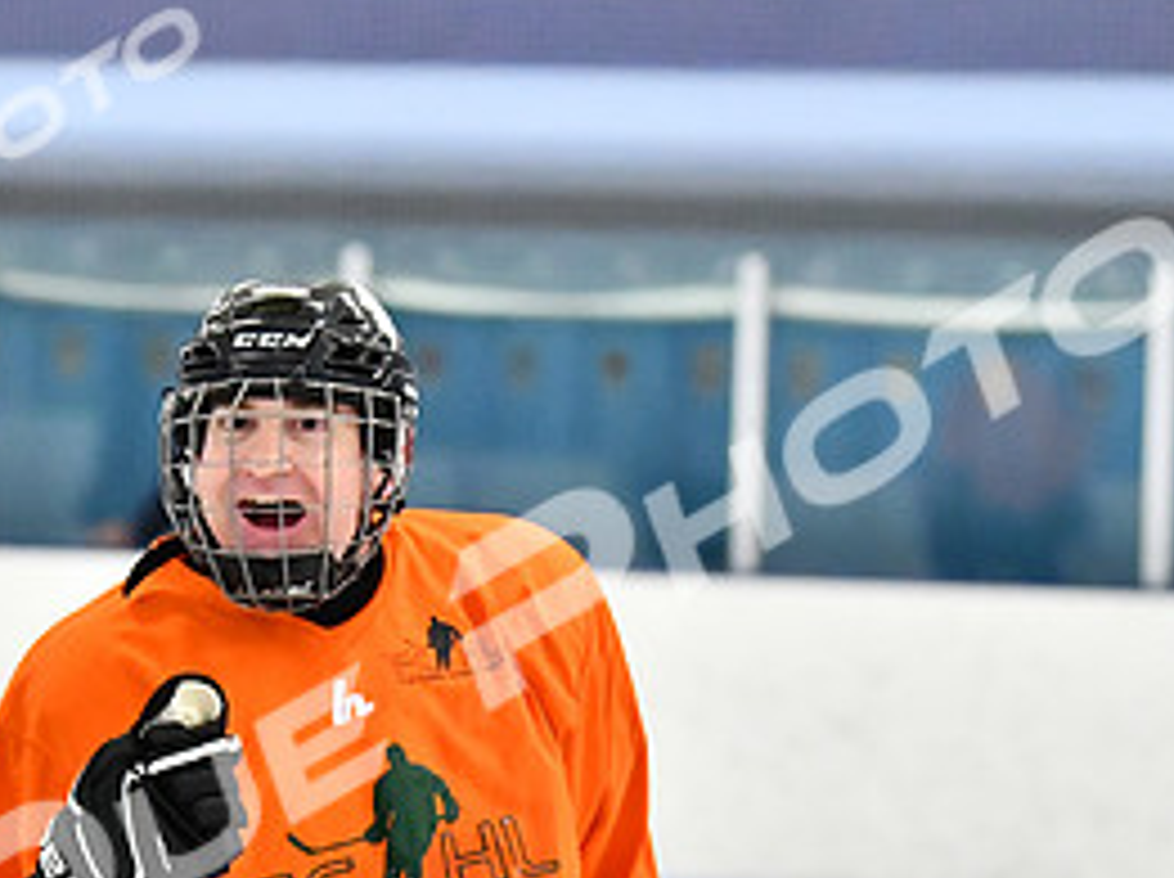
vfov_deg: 4.9
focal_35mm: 305
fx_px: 10332
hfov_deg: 6.5
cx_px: 202
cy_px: 777
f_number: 2.8
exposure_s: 1/1250
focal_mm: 95
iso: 6400
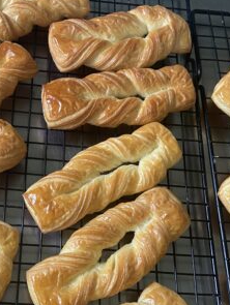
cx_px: 40
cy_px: 202
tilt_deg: -69.0
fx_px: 389
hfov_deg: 31.9
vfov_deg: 42.4
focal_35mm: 44
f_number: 1.8
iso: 200
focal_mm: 4.25
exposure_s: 1/60
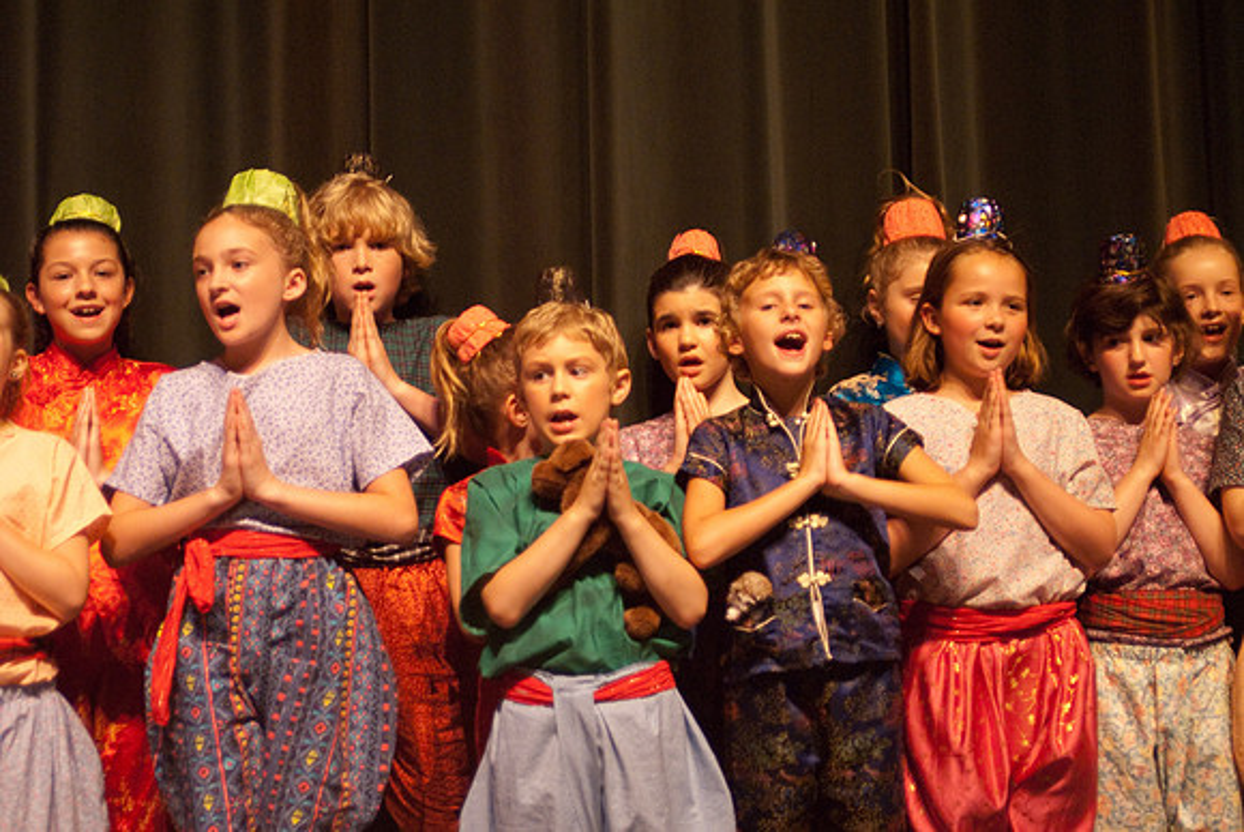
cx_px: 622
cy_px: 416
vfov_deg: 19.0
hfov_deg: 28.0
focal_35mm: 72
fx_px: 2490
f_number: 2.8
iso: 1000
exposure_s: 1/25
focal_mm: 48
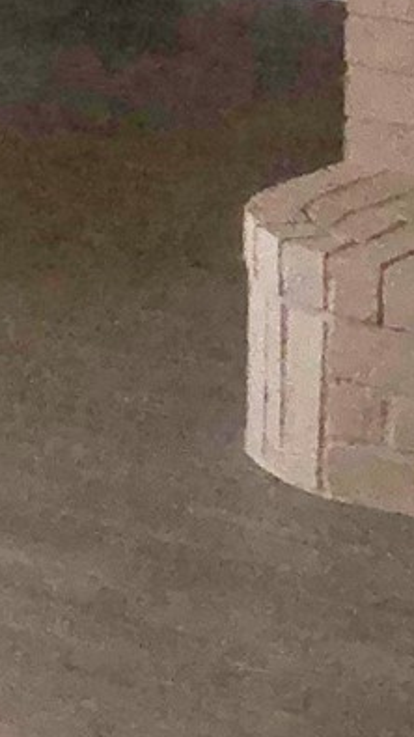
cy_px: -379
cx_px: -209
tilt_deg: -3.2
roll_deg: +0.1
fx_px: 3085
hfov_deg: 7.5
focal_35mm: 158
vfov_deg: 12.9
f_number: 1.8
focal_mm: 3.99
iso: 20
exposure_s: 1/511
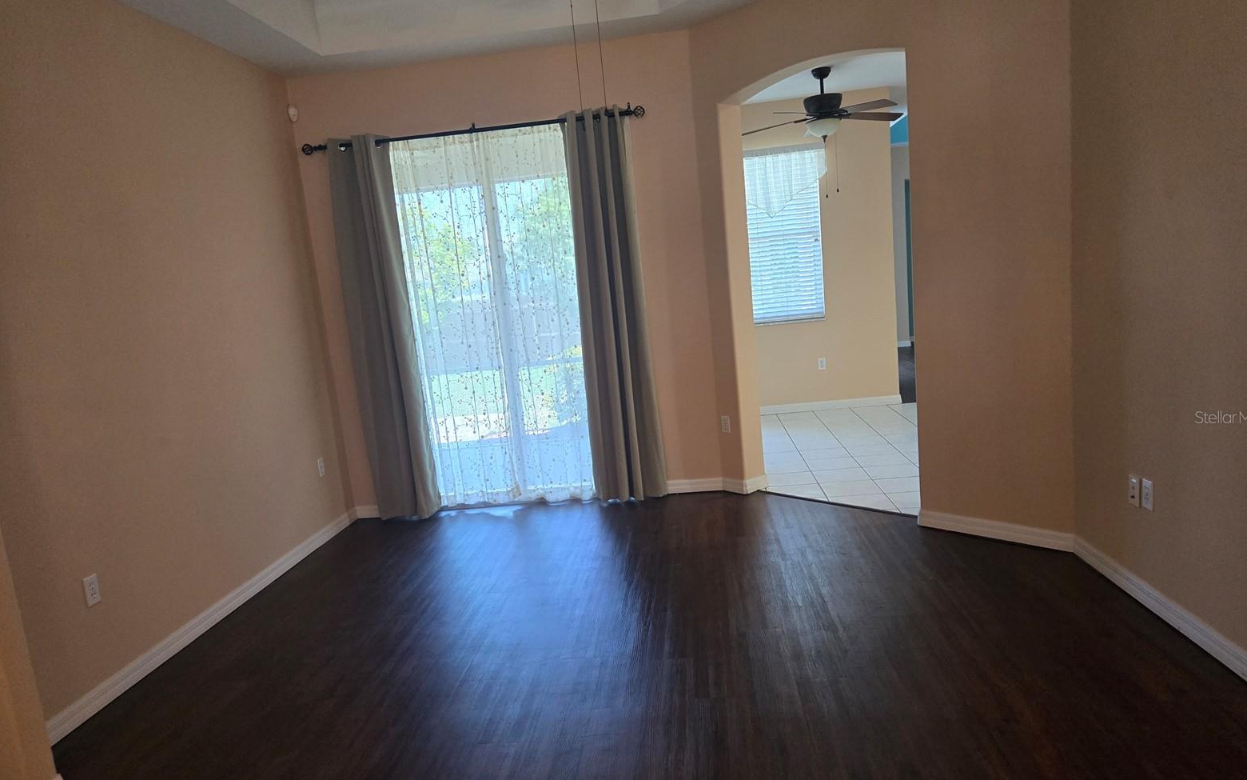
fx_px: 850
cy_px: 417
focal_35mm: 25
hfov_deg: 72.5
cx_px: 631
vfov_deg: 49.2
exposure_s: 1/120
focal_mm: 5.4
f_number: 1.8
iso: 500
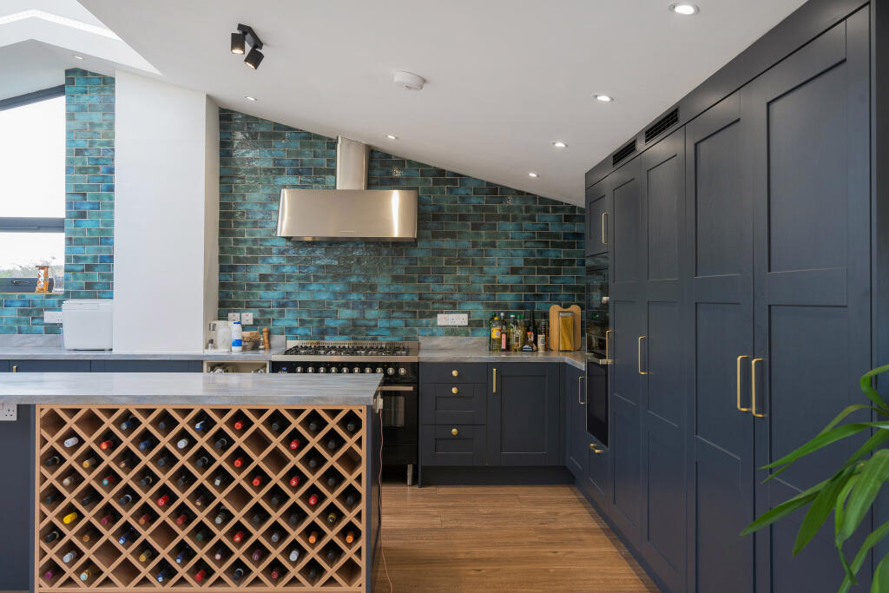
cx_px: 444
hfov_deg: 61.9
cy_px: 296
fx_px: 741
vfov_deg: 43.6
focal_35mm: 30
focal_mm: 30
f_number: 8
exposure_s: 1/30
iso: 640
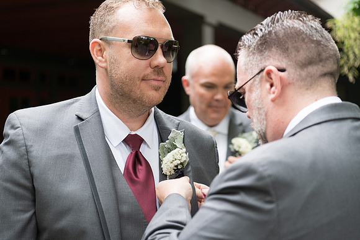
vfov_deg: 20.9
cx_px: 180
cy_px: 120
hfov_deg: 31.0
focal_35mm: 65
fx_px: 650
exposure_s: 1/125
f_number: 2.8
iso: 220
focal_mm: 65
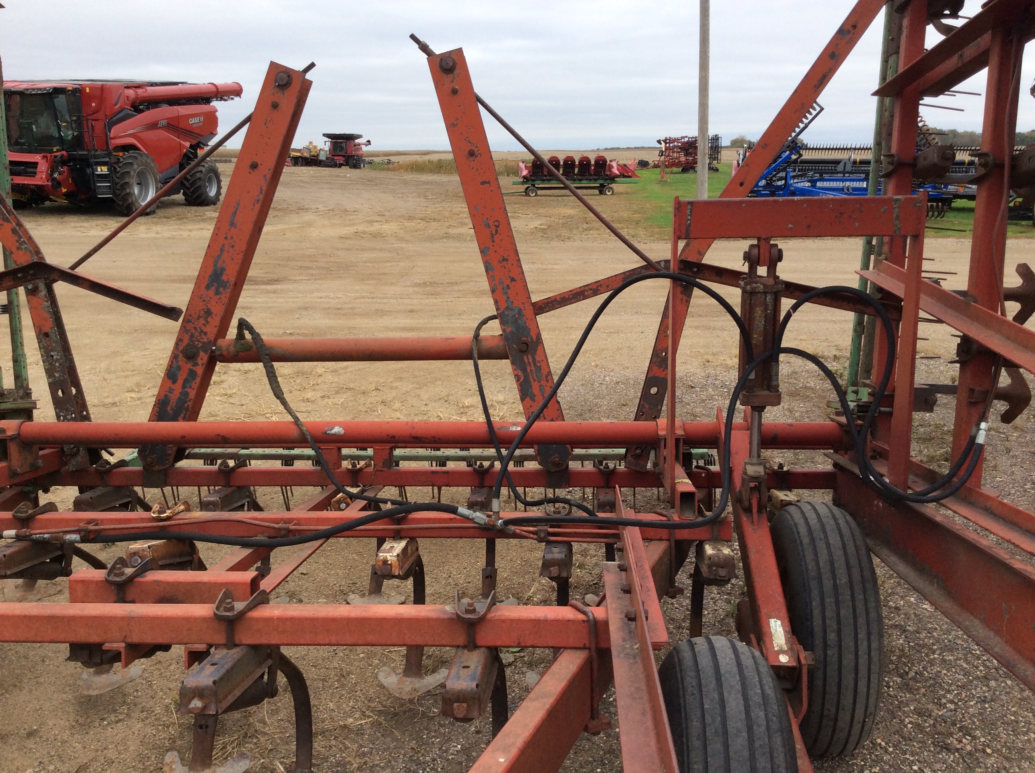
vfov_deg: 44.1
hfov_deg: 56.9
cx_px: 518
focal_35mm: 32
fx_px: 955
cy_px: 386
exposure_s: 1/450
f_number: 2.4
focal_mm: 3.3
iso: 32
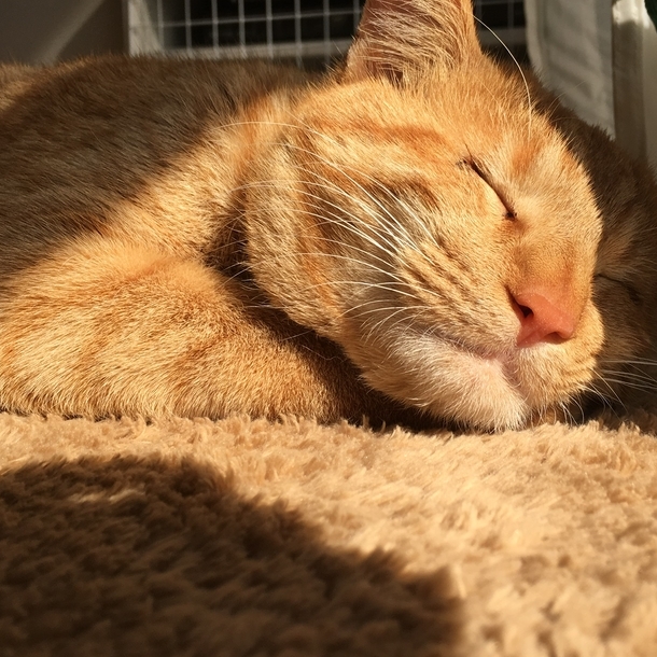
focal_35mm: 43
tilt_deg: -5.6
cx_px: 353
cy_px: 274
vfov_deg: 39.1
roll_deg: +1.6
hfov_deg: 39.1
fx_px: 923
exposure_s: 1/718
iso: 25
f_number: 2.2
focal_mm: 4.15
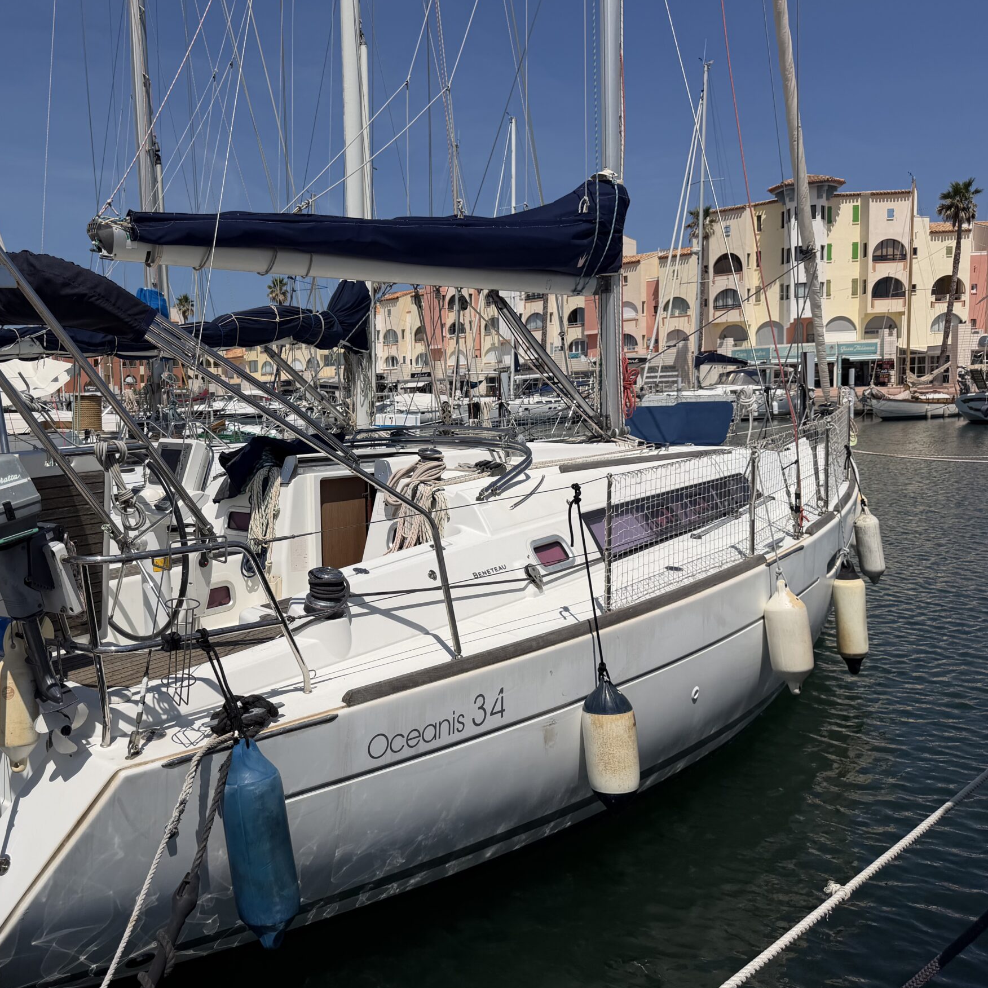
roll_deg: +2.6
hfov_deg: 51.1
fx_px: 1001
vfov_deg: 52.5
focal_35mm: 31
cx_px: 293
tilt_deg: -5.3
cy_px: 500
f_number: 1.78
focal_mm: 6.76
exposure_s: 1/11905
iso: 80
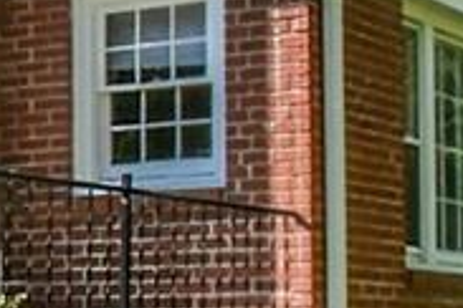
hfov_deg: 13.9
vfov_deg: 10.2
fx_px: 1723
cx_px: -316
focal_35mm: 134
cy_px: 281
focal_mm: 24
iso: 4000
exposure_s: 1/400
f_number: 20
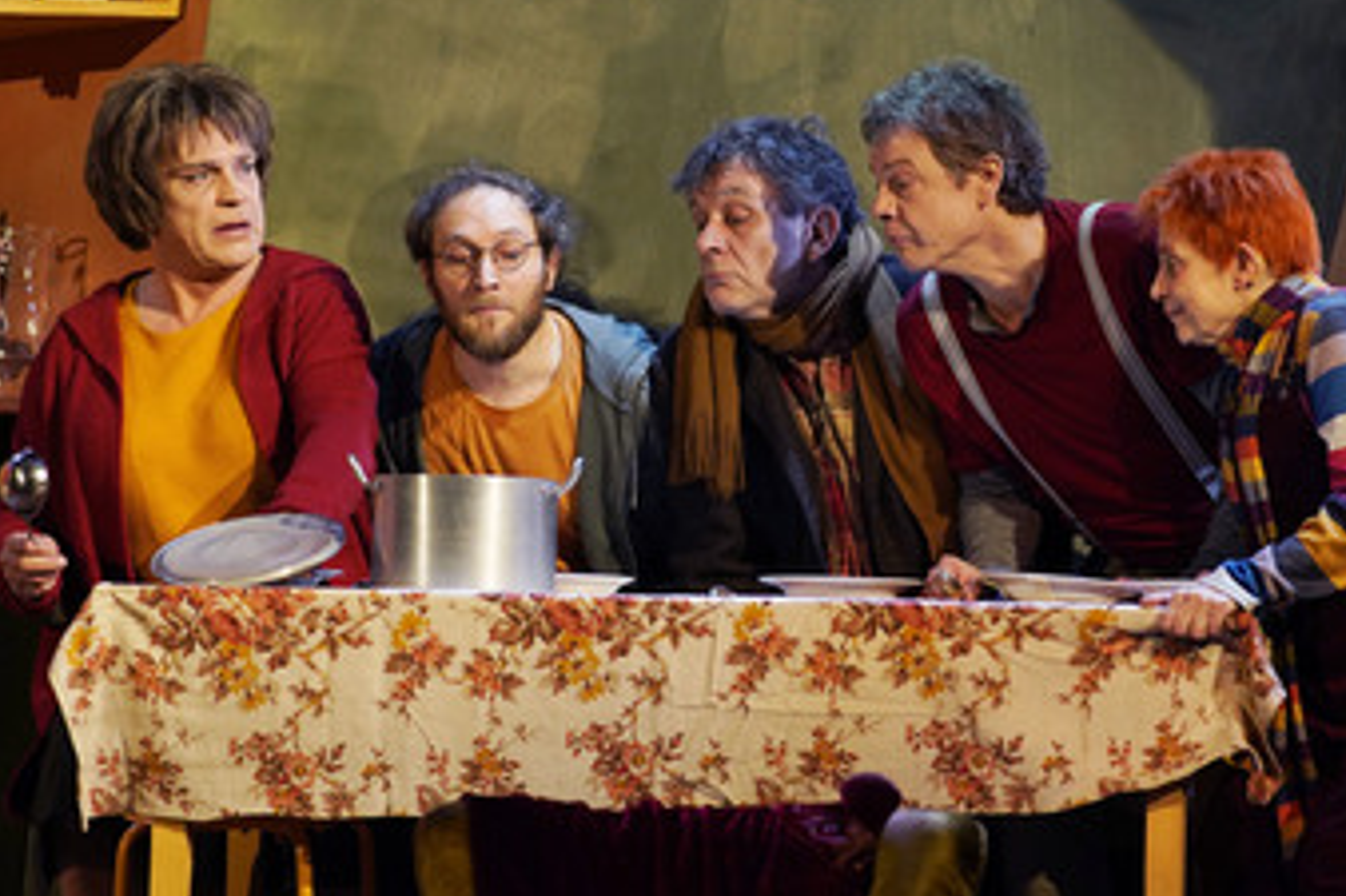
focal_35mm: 267
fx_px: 9978
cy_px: 474
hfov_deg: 7.7
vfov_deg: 5.1
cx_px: 763
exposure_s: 1/250
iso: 1600
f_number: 4.5
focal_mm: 200
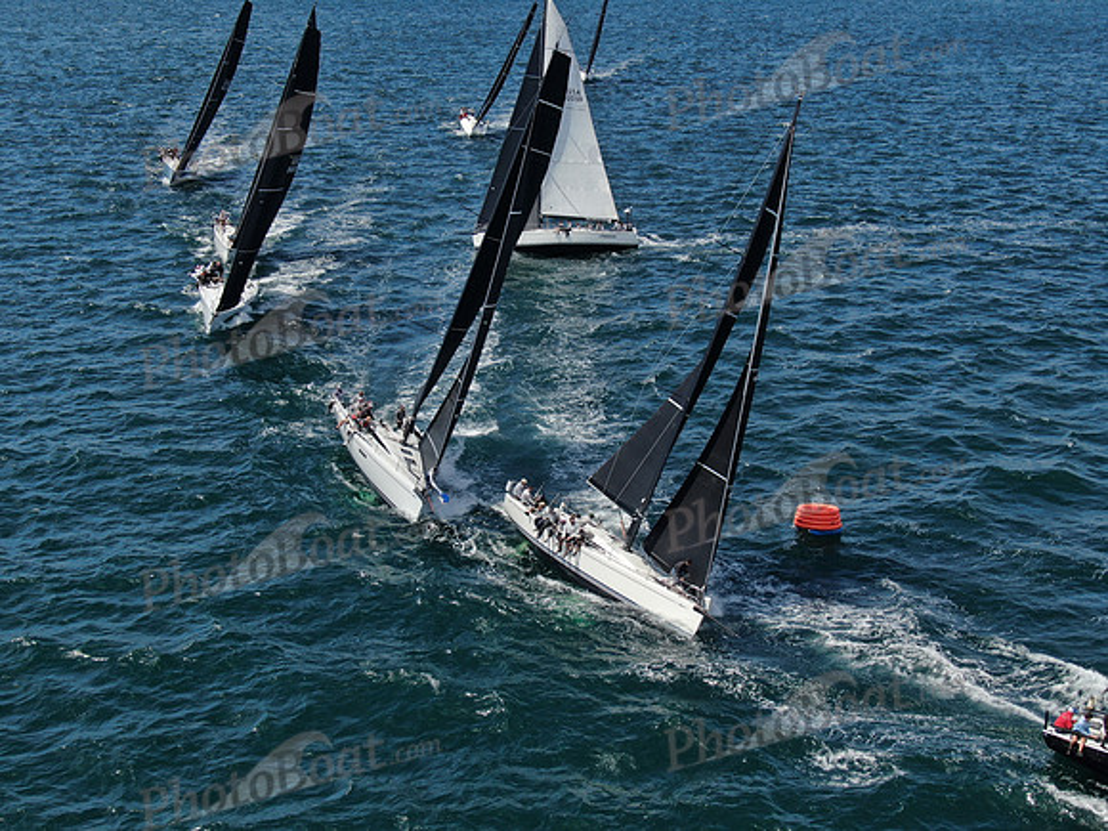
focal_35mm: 48
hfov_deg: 39.7
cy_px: 416
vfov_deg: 30.3
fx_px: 1536
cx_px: 554
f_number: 3.8
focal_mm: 8.6
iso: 100
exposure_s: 1/800
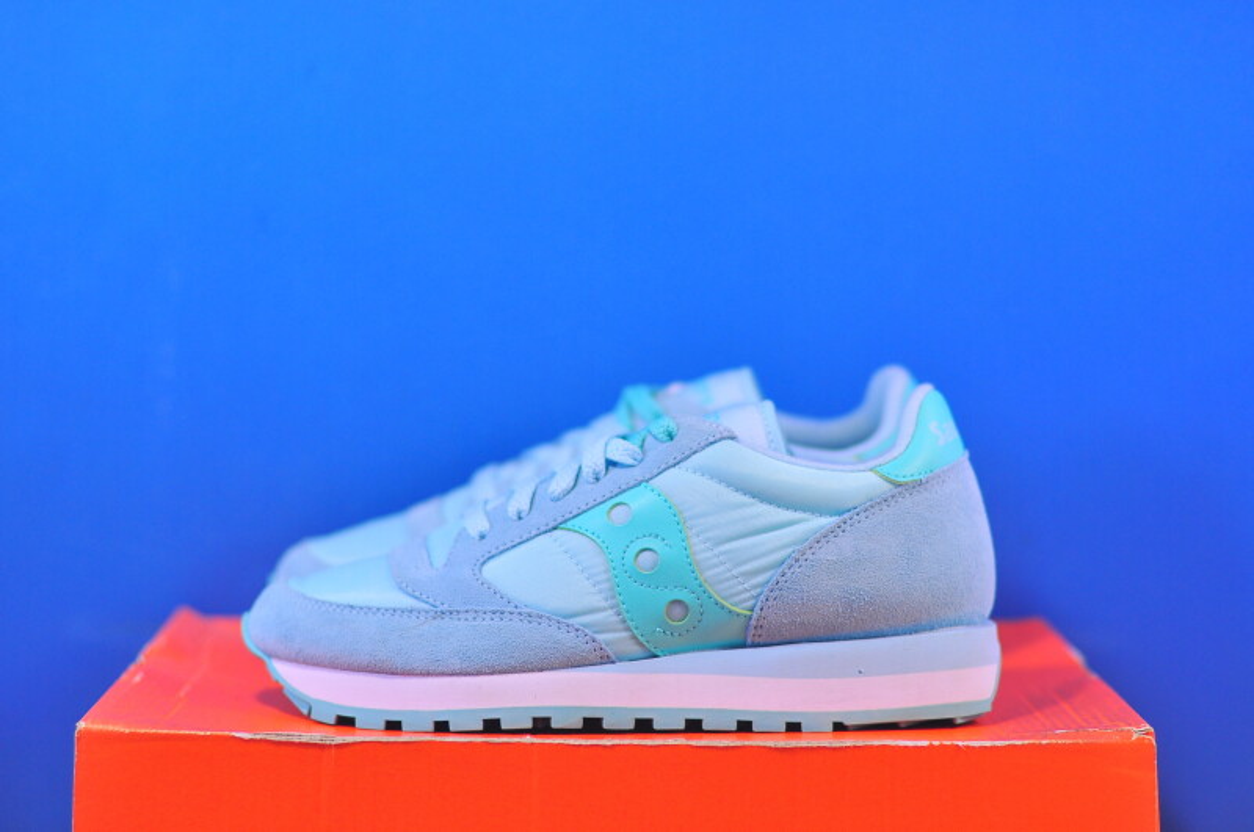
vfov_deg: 18.1
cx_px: 627
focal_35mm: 75
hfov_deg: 27.0
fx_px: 2609
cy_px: 416
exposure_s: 1/320
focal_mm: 50
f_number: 2.2
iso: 250
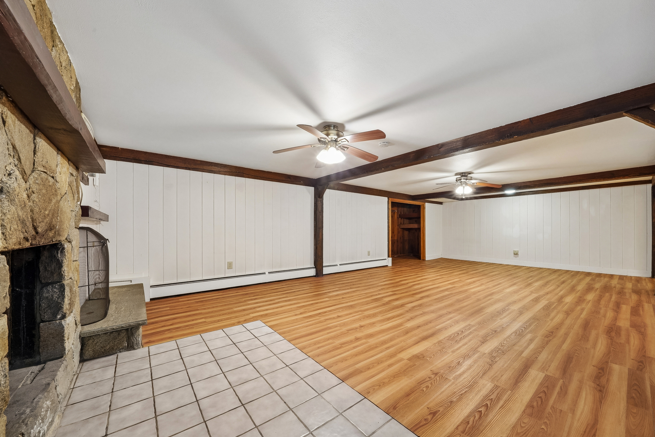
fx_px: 236
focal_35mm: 13
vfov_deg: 85.3
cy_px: 230
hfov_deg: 108.3
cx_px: 330
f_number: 13
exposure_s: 1/1.67
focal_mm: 12
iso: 400
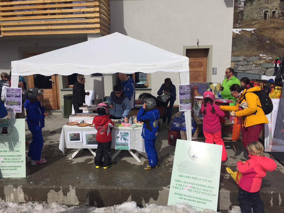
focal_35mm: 29
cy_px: 106
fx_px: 238
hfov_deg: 61.7
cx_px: 142
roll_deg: +0.6
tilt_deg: -9.4
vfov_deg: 48.2
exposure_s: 1/4405
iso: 32
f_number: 2.2
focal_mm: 4.15
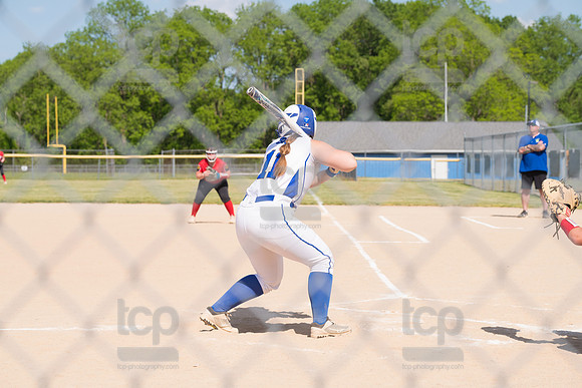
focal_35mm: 90
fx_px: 1455
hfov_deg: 22.6
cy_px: 194
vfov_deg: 15.2
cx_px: 291
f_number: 5.6
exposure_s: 1/1600
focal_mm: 90
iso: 320
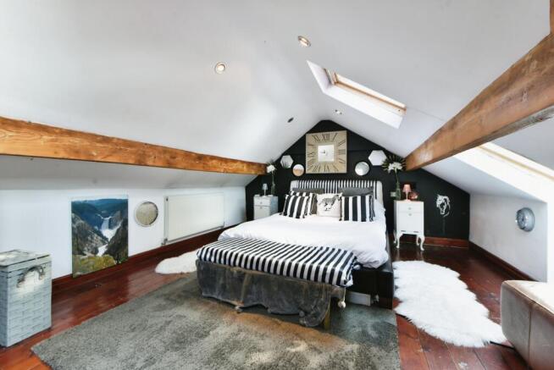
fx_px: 216
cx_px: 277
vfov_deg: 81.3
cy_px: 185
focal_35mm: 14
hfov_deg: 104.2
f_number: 8
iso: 800
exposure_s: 1/30
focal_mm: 14
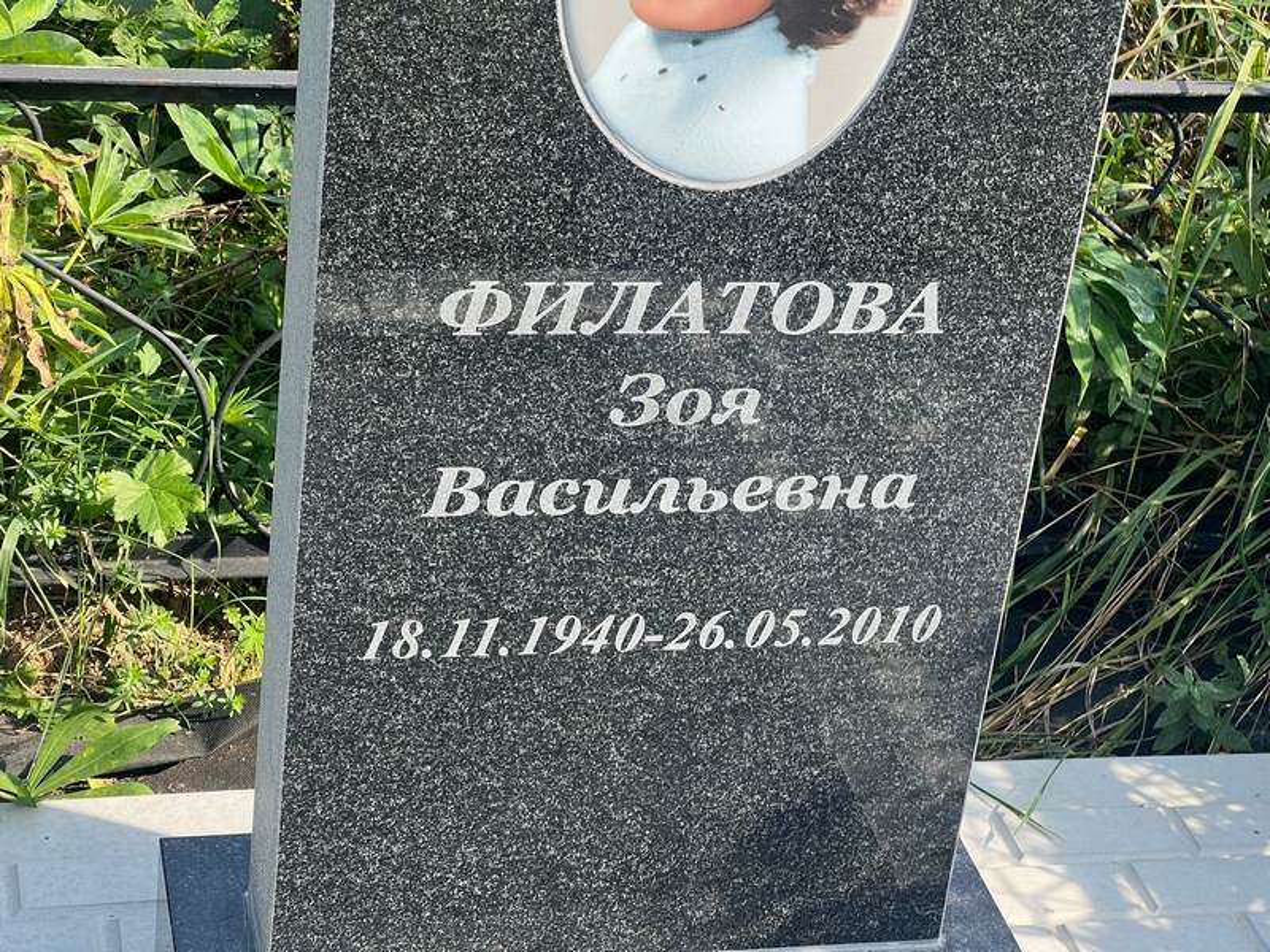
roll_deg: -5.5
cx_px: 635
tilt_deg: -27.1
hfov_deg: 25.3
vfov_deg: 19.1
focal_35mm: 77
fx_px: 2825
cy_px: 476
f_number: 2.8
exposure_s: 1/158
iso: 25
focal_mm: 9
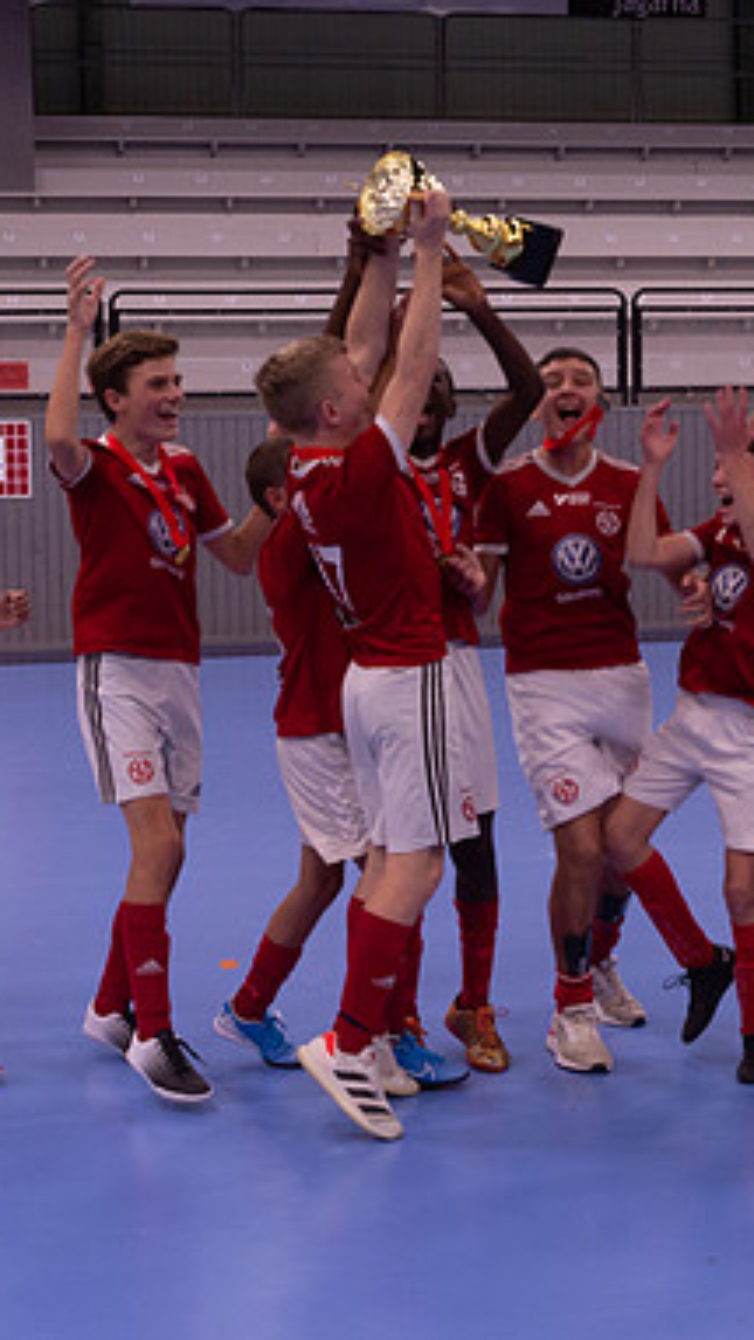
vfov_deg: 30.6
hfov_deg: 17.5
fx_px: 2451
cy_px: 666
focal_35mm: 69
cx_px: 435
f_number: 3.5
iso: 1600
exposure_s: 1/200
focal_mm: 40
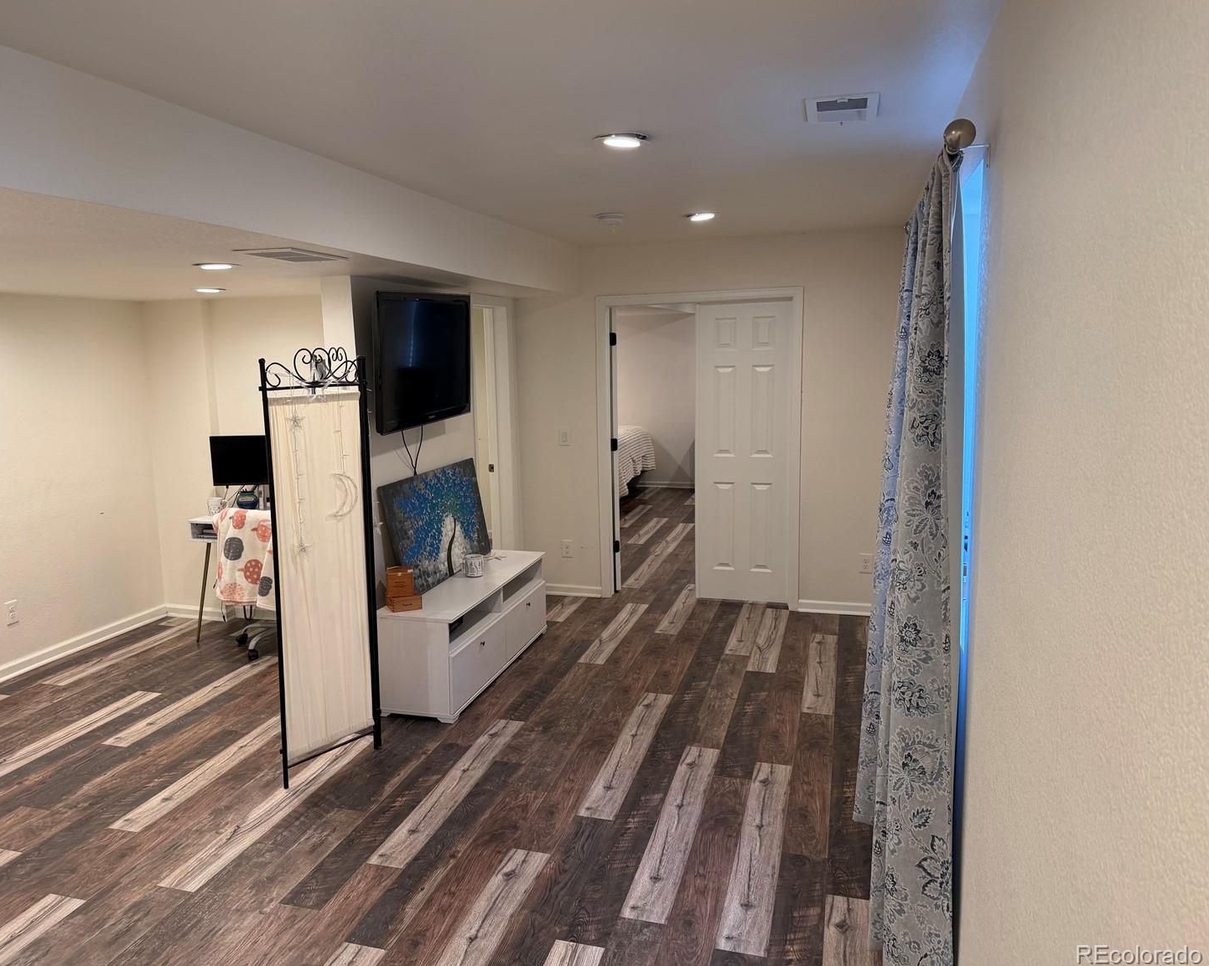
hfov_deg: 65.9
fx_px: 930
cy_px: 469
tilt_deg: -6.4
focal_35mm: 26
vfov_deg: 54.9
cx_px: 541
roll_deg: +1.8
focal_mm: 6.76
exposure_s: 1/60
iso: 125
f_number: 1.78
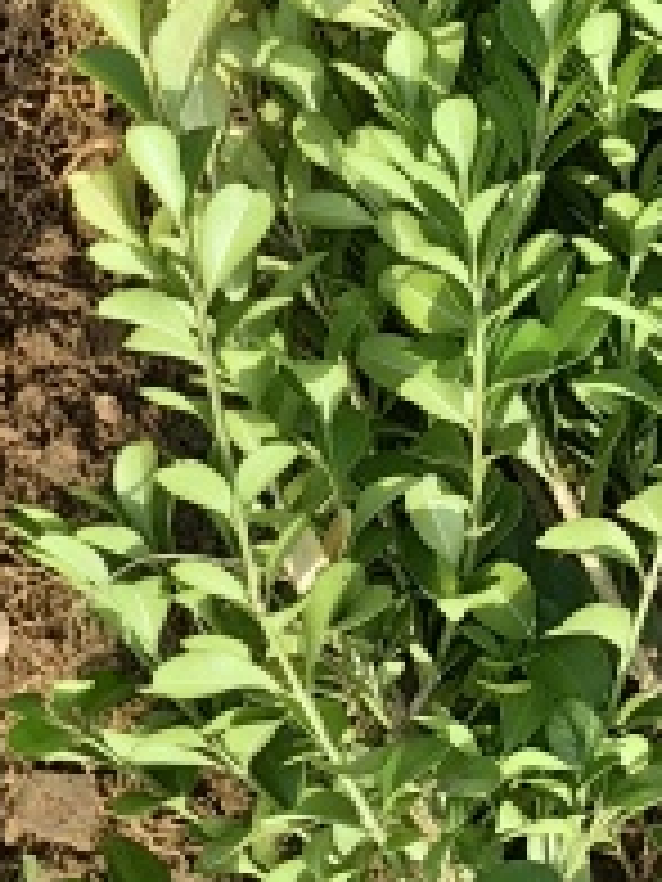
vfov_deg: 13.4
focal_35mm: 147
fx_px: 3748
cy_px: 398
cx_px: 383
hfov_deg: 10.1
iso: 50
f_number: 2
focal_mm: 5.75
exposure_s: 1/1577
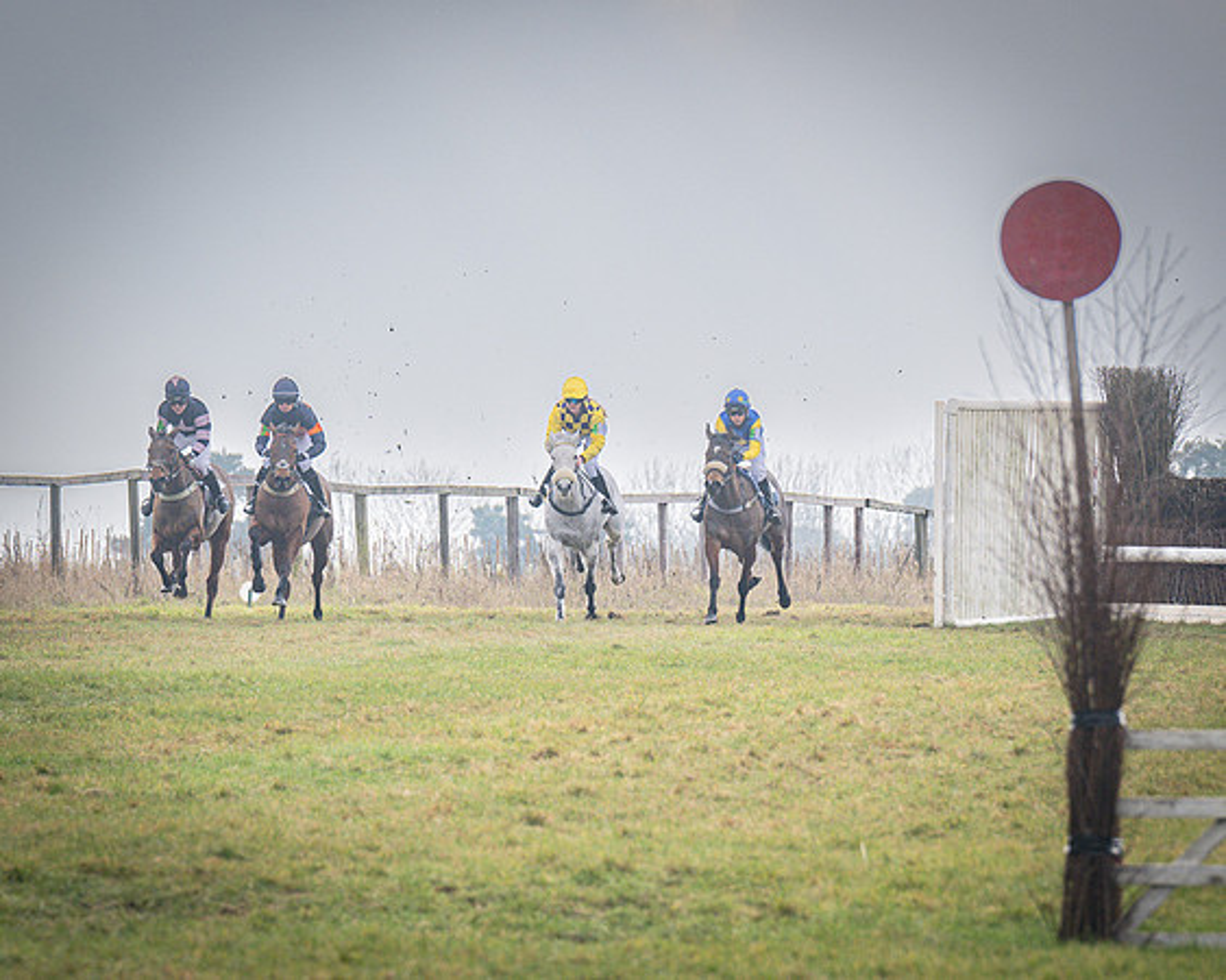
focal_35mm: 450
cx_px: 381
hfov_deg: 4.3
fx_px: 16337
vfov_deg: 3.4
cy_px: 556
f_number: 5
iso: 320
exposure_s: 1/1000
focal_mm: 200
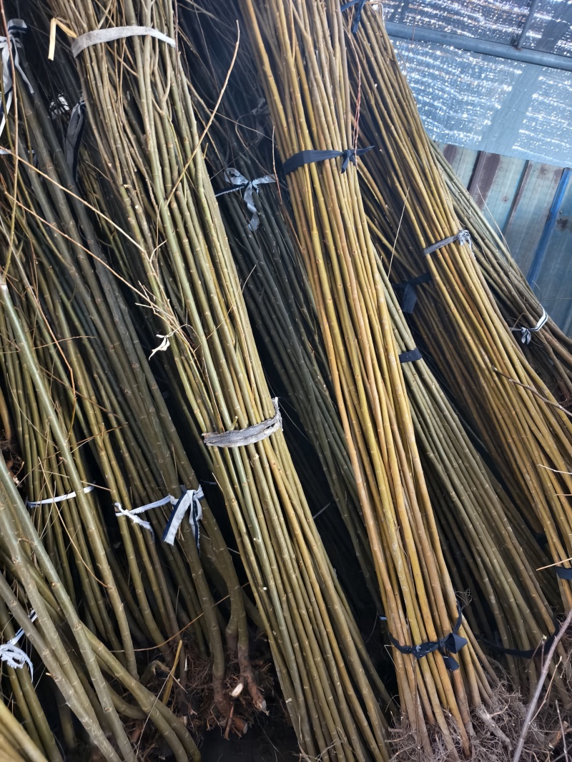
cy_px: 381
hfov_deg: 58.9
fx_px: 507
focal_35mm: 23
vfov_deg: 73.9
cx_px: 286
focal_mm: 5.6
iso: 1295
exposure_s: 1/33.3
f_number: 1.57
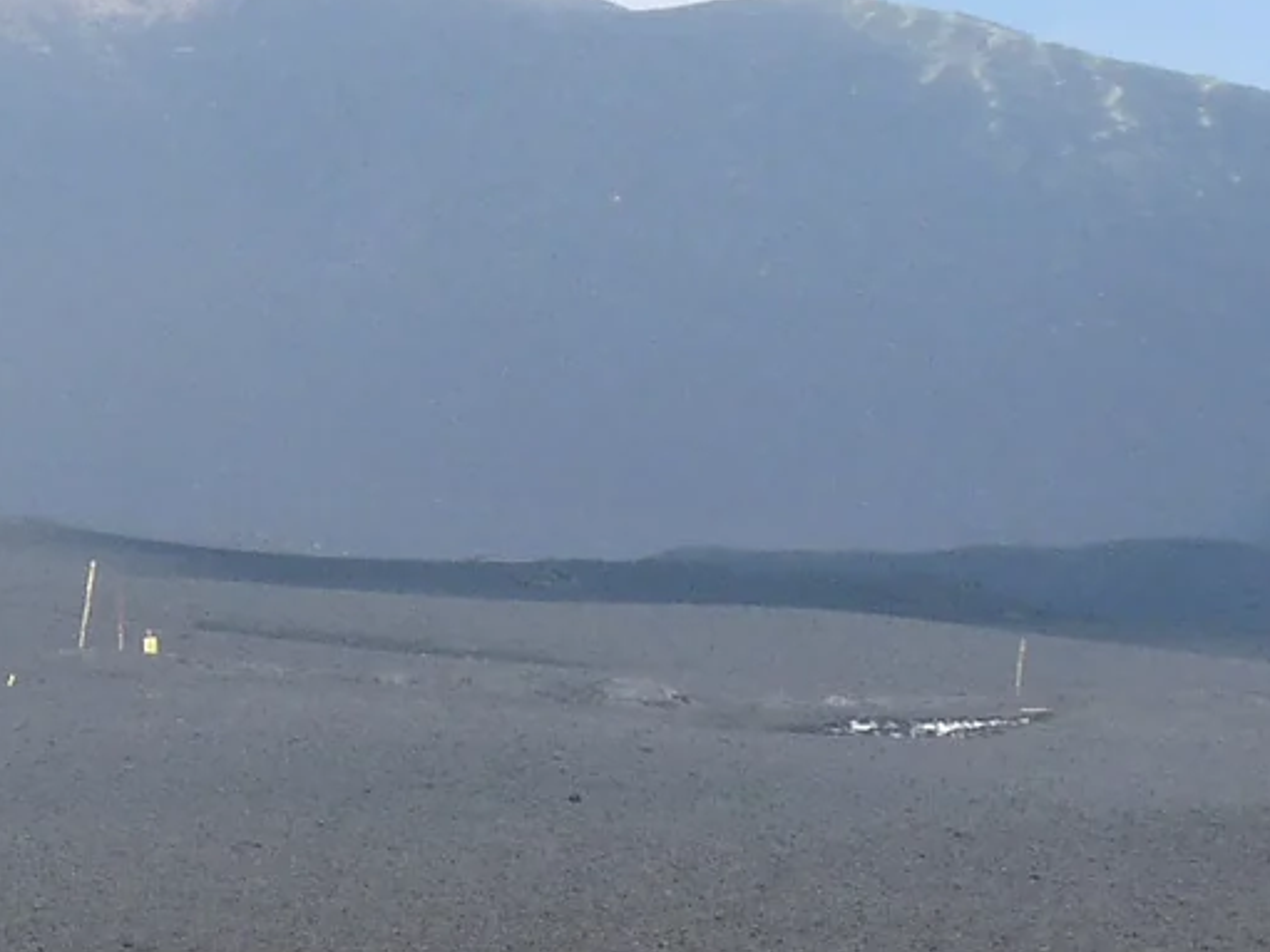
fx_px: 6346
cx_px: -336
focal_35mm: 173
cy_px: 447
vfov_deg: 8.6
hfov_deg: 11.2
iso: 100
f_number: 5.6
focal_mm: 8.2
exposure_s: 1/250
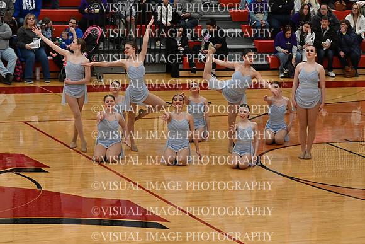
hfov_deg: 14.9
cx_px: 182
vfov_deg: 9.9
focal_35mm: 138
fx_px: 1399
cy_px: 122
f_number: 4
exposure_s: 1/400
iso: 5000
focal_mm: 92
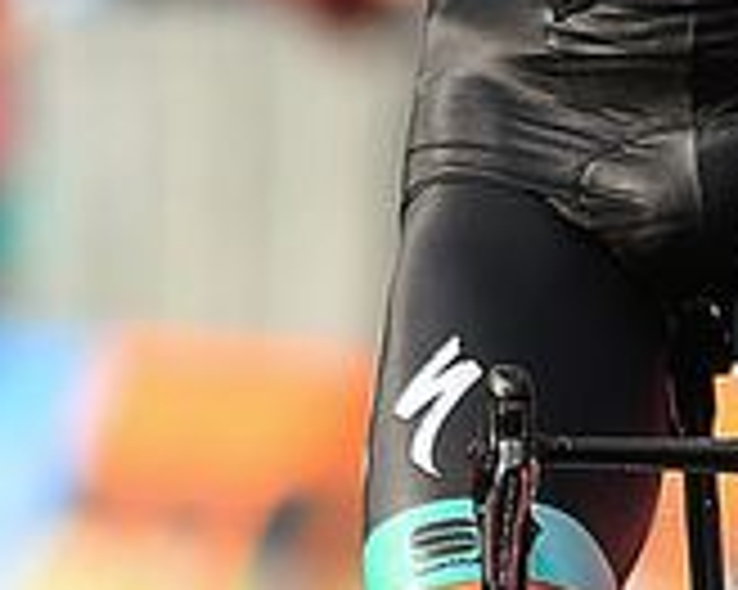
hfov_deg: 0.6
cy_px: 221
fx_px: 67080
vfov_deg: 0.5
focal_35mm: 3073
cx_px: 626
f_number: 5.6
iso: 400
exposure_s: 1/2500
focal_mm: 420
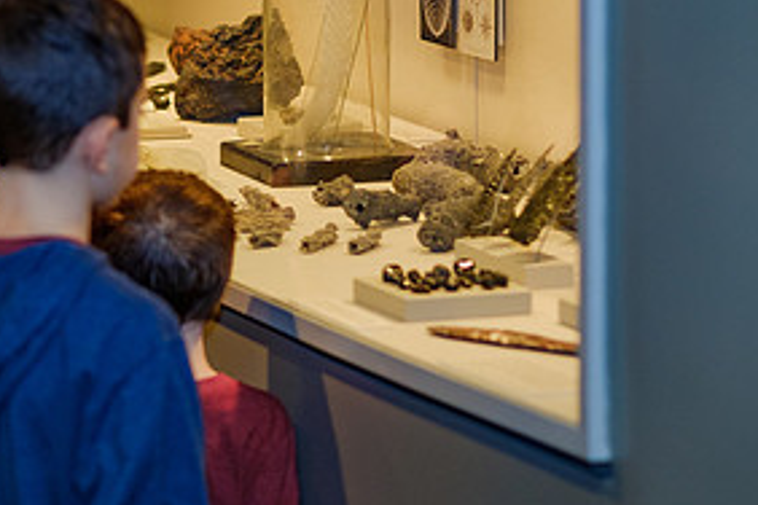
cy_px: 66
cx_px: 33
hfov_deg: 11.3
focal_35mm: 181
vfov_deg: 7.6
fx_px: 3811
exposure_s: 1/125
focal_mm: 56
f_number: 2
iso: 800
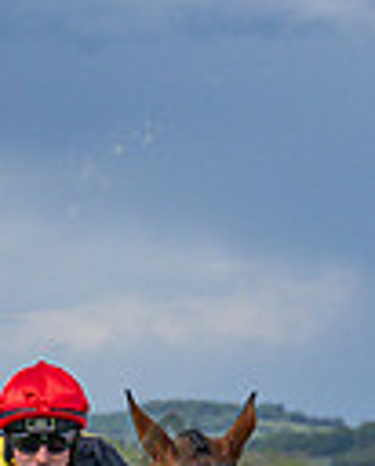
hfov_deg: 2.8
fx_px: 7617
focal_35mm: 551
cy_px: 637
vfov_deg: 3.5
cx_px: 567
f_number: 5
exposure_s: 1/2500
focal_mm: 70
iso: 400
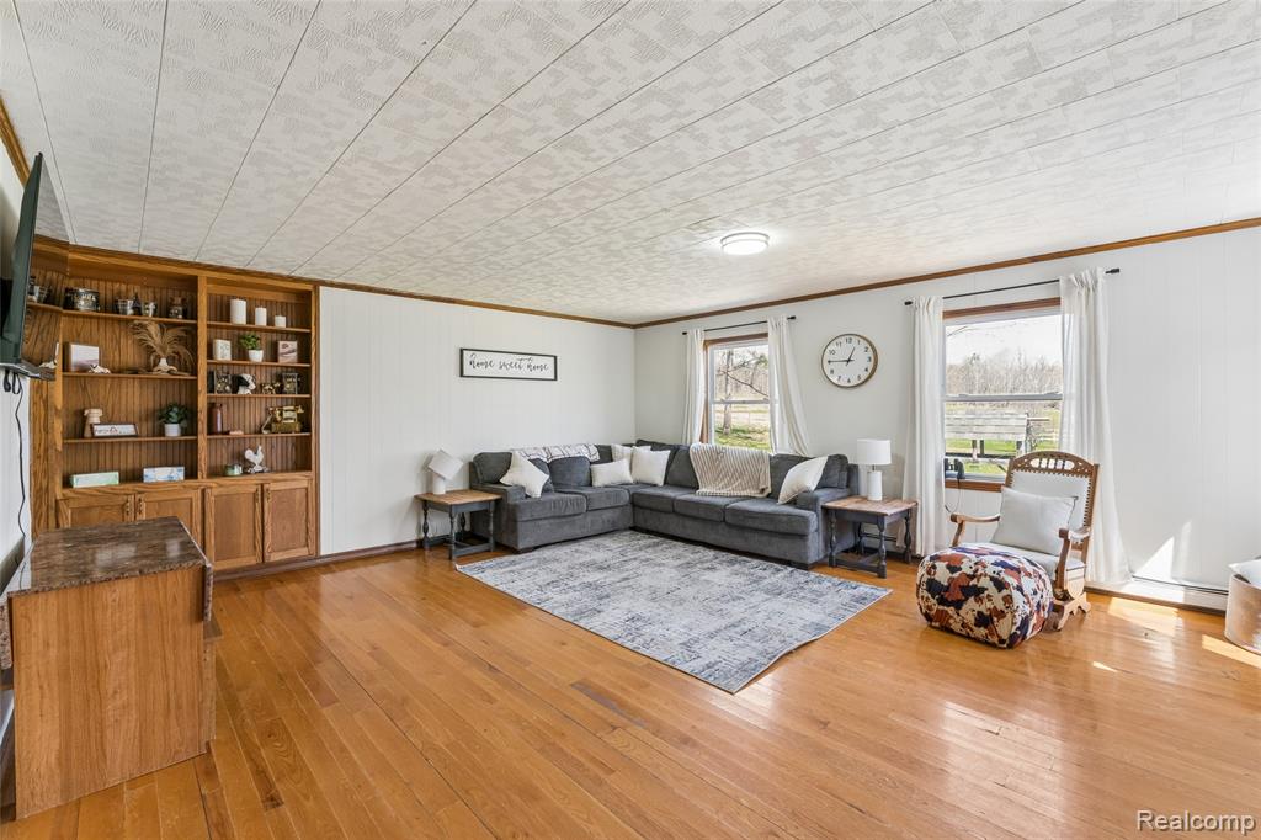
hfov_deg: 100.0
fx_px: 529
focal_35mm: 15
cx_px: 630
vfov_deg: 76.9
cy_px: 420
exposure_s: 1/8
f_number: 13
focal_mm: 15.1
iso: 400
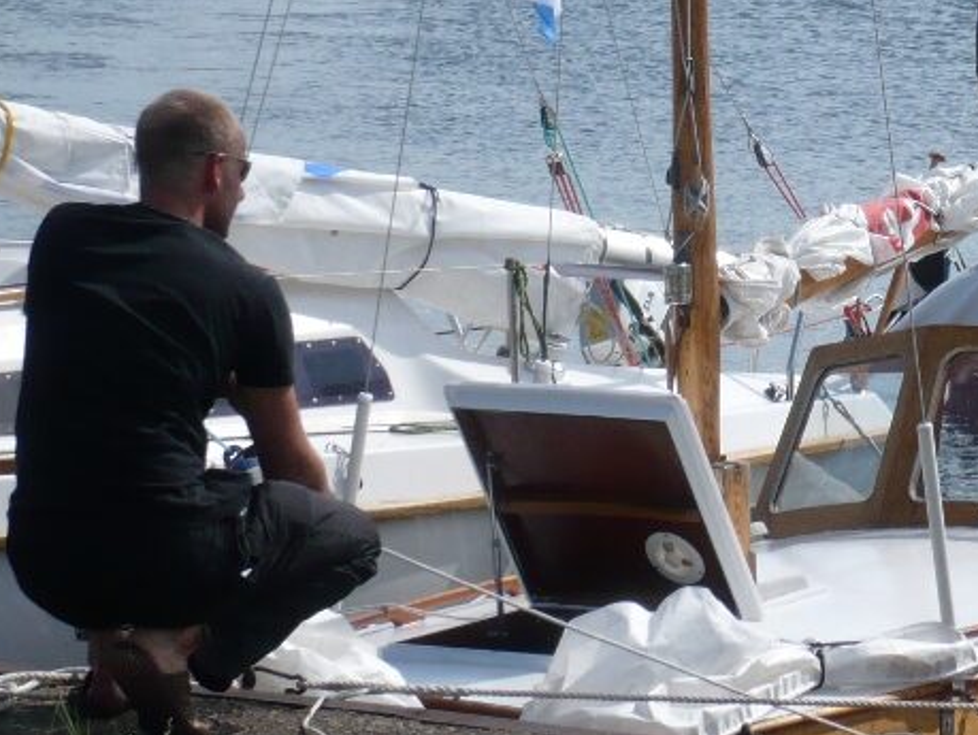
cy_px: 94
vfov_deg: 6.3
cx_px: 852
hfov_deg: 8.4
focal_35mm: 234
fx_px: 6616
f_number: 5
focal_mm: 17.4
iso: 100
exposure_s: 1/640
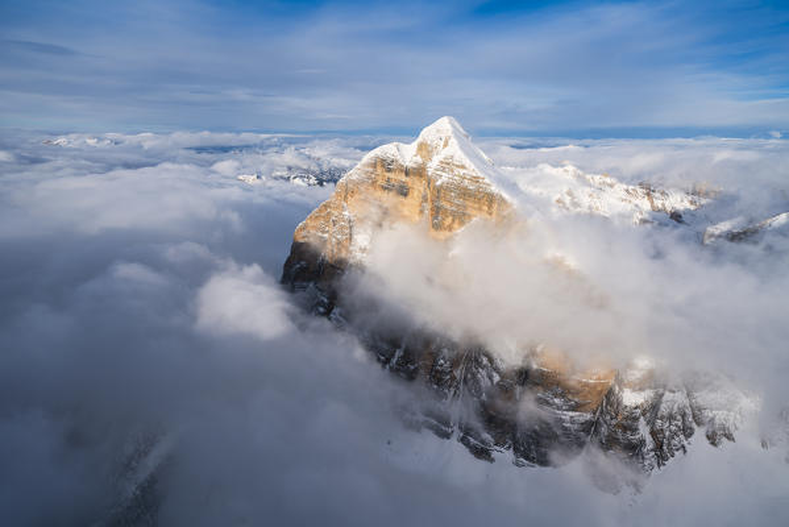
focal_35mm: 18
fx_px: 395
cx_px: 394
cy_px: 264
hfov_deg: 90.0
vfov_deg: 67.4
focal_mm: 18
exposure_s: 1/1000
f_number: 6.3
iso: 250
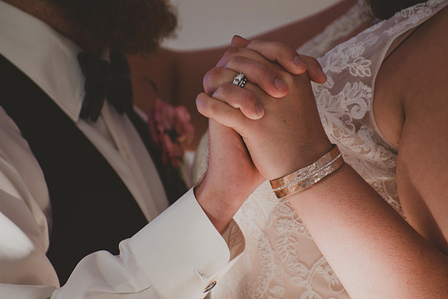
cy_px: 150
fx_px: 5601
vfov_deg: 3.1
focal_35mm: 450
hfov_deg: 4.6
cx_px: 224
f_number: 6.3
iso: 320
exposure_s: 1/125
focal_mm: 300
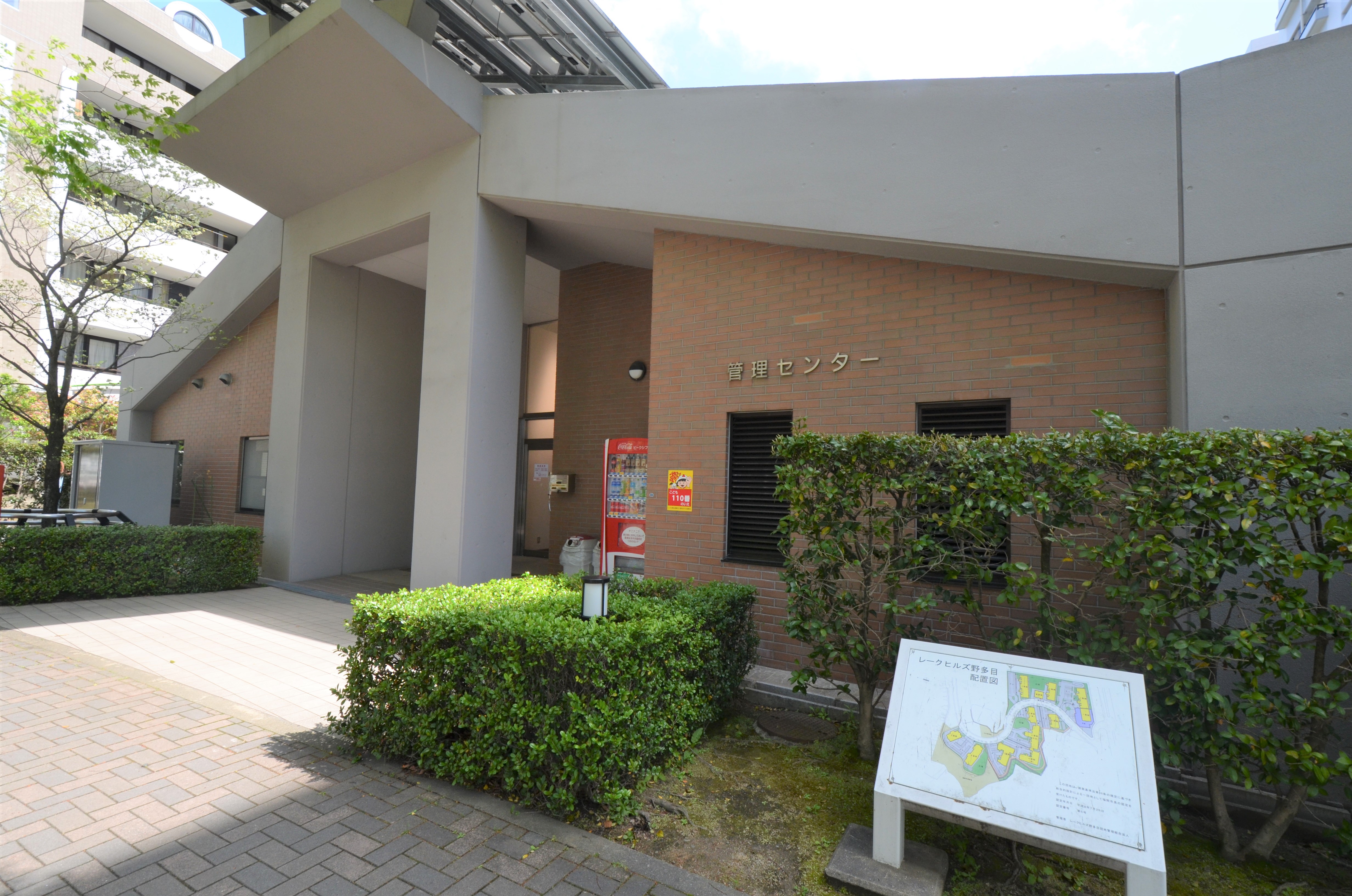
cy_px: 448
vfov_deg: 77.1
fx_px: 562
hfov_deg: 100.5
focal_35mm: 15
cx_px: 676
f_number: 9
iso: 400
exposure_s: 1/320
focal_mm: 10
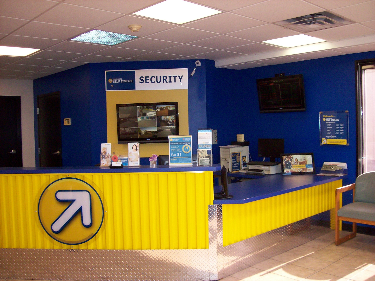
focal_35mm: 36
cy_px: 140
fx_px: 390
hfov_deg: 51.4
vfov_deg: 39.6
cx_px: 188
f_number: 2.7
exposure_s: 1/64
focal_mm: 6
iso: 140
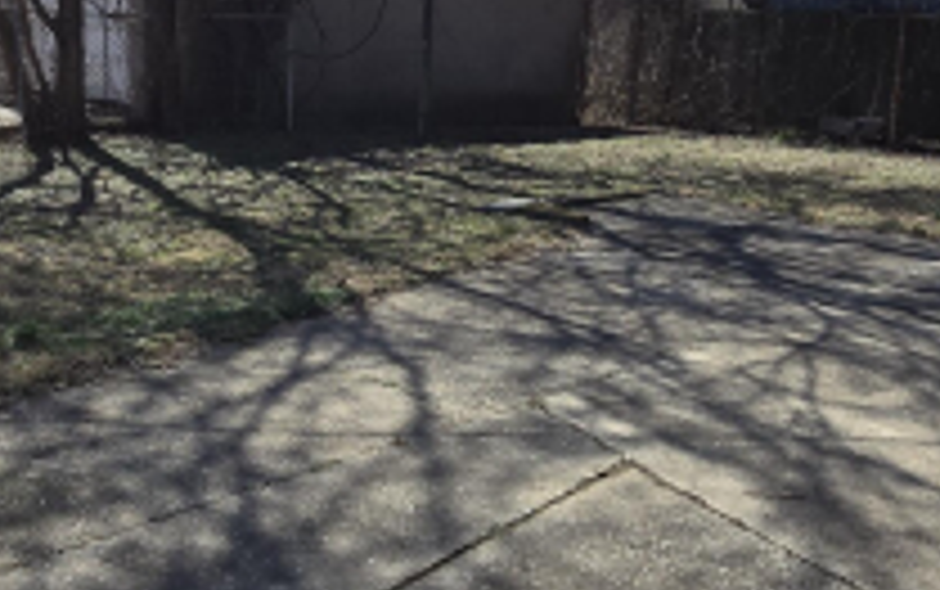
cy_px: 252
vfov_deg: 29.2
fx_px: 1128
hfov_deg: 45.2
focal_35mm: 44
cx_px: 515
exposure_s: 1/2180
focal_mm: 2.2
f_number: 2.2
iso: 50
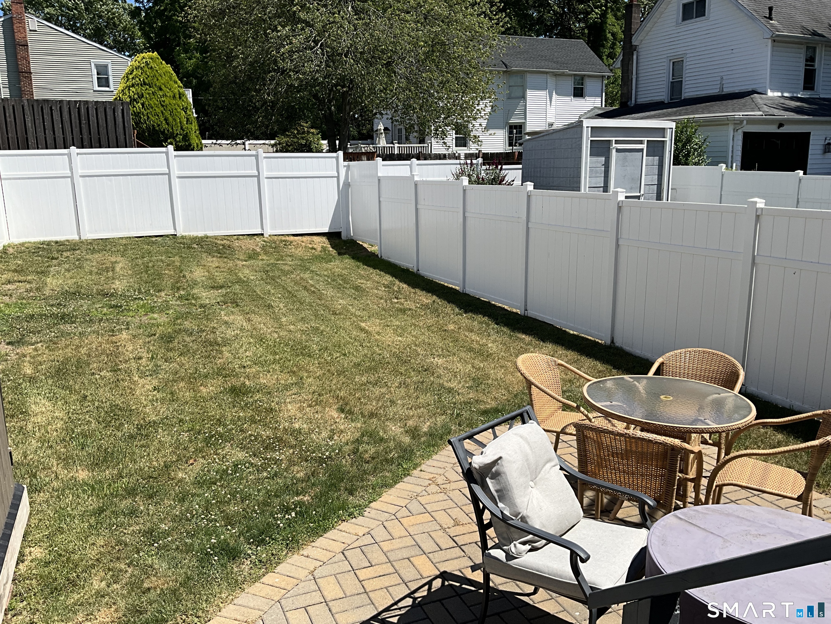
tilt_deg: -12.1
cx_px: 416
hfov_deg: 61.7
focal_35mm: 29
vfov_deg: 48.2
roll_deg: +1.1
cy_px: 312
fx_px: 696
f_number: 1.8
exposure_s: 1/2141
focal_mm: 3
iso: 25
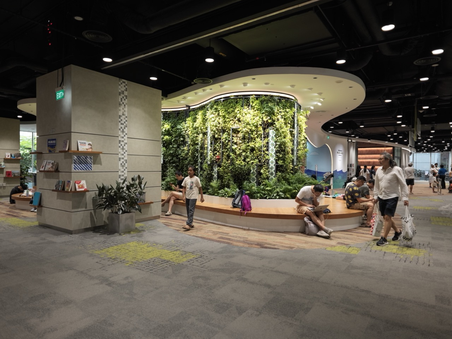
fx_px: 287
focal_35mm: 22
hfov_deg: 76.4
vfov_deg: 61.1
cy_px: 170
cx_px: 226
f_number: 4
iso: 800
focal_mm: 28
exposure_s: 1/80
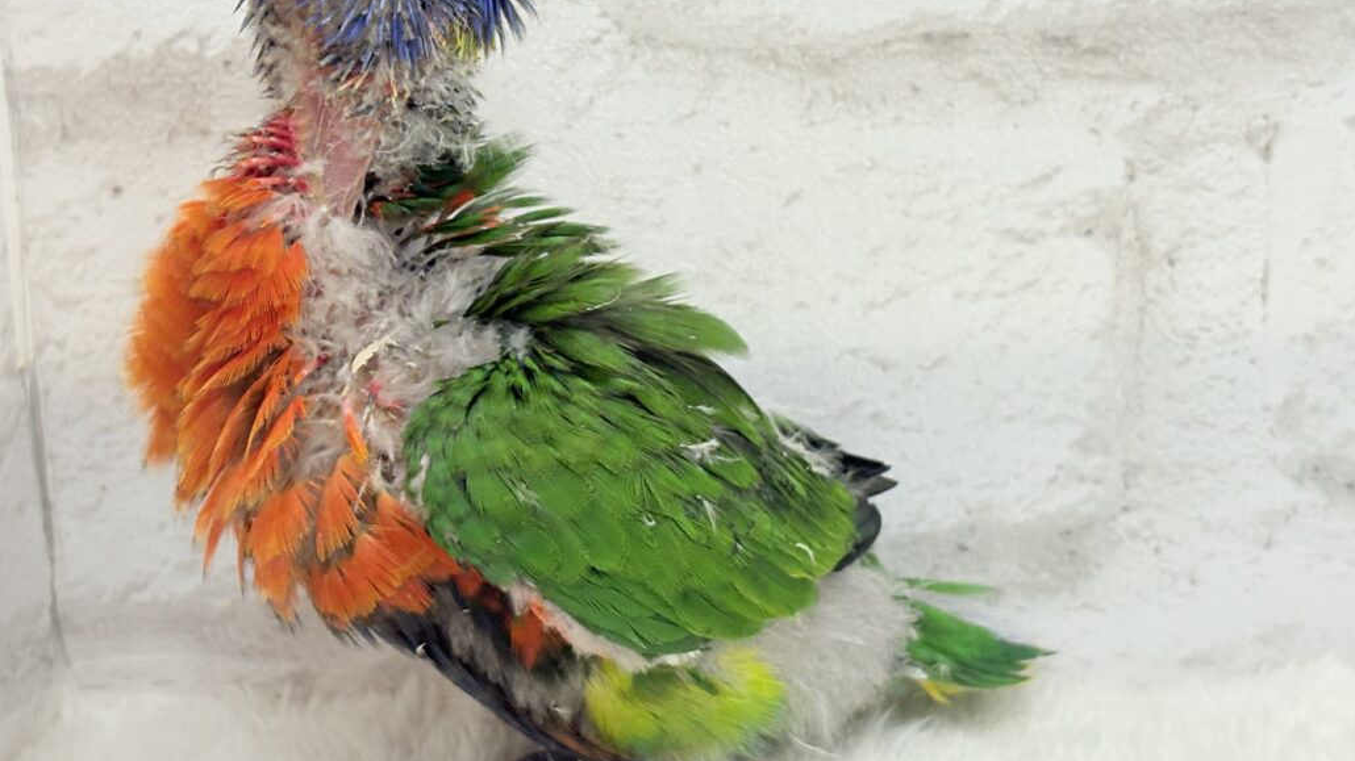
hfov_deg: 31.9
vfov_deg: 18.2
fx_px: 2371
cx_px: 653
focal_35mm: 66
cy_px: 209
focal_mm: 5.96
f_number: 1.6
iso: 100
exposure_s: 1/100
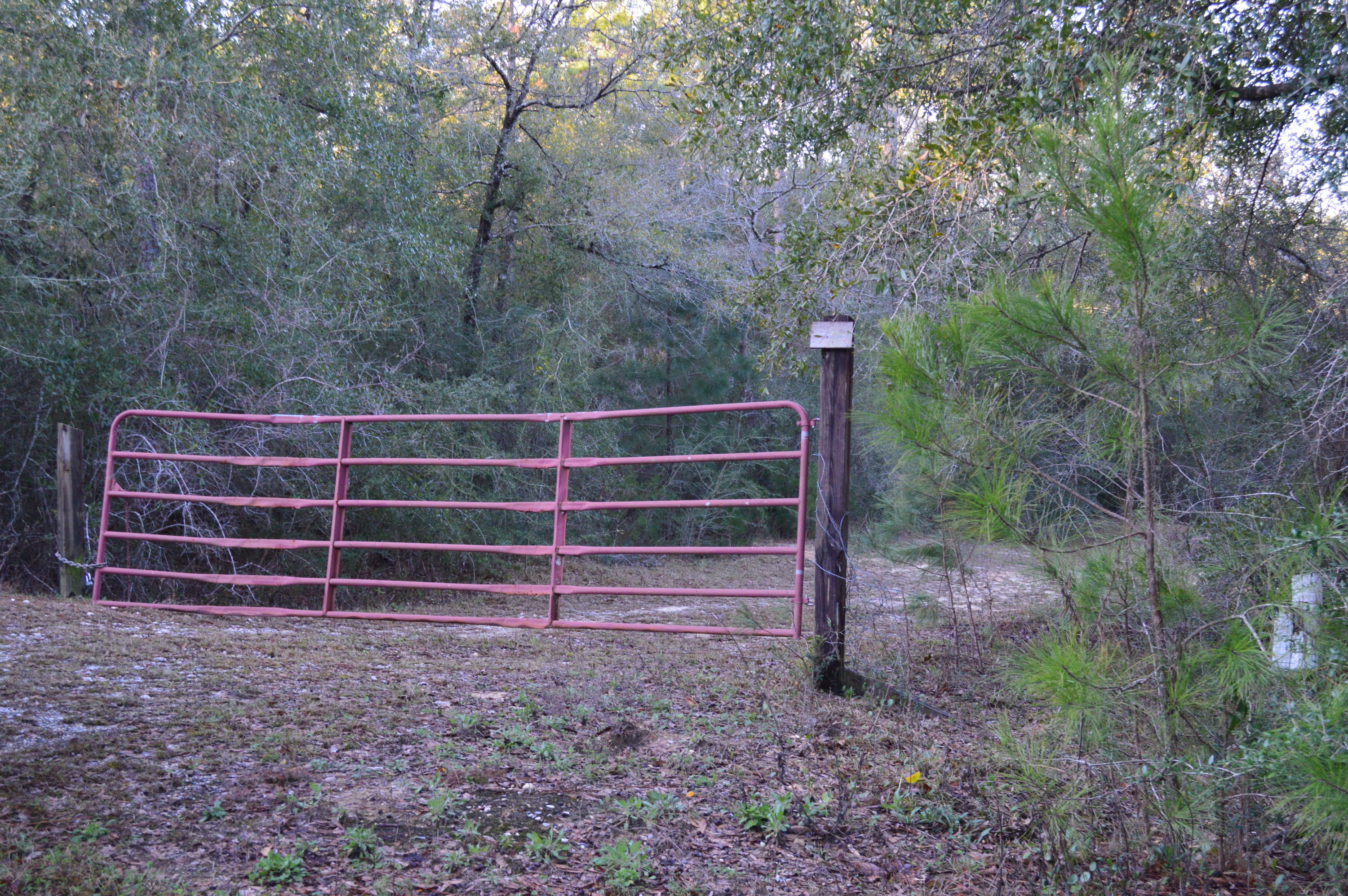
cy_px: 448
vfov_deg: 30.8
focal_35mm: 44
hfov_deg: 45.0
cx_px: 674
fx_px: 1627
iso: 800
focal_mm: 29
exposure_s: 1/60
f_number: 7.1
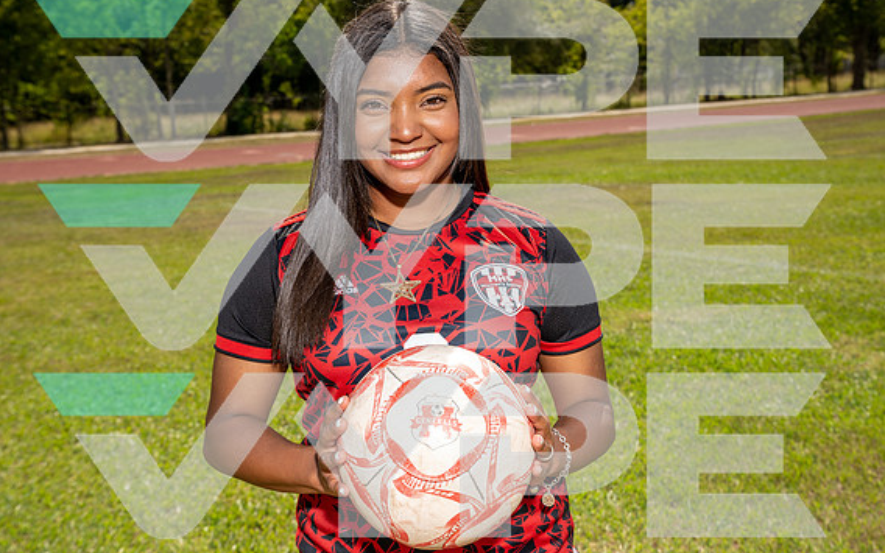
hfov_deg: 39.6
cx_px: 435
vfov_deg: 25.3
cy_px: 267
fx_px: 1230
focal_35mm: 51
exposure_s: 1/250
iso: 100
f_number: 8
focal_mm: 49
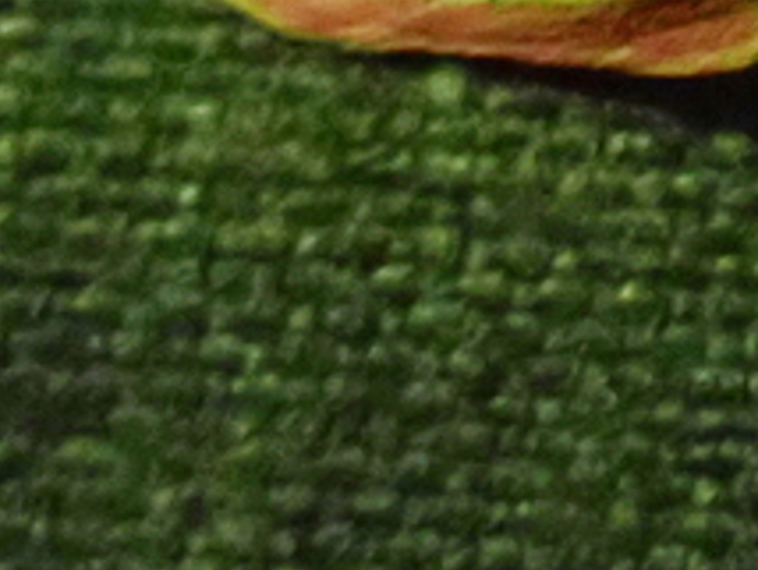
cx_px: 1008
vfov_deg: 5.9
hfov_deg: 7.9
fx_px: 5415
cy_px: -460
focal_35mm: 247
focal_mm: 11.09
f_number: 3.6
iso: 2000
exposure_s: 1/60
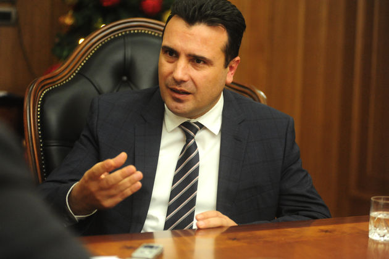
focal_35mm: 80
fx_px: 864
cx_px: 194
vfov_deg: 17.1
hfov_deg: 25.4
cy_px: 130
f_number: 2.8
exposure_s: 1/180
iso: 4000
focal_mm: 80
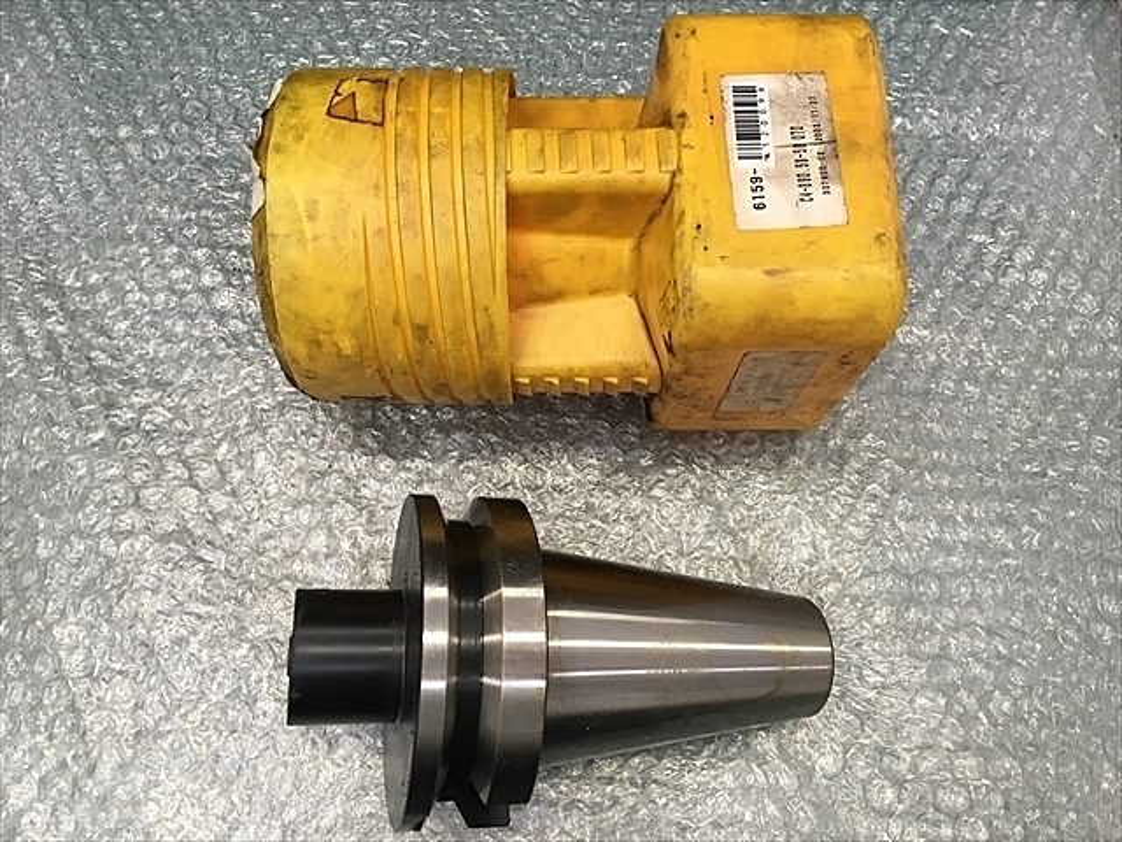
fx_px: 940
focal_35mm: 29
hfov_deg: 61.7
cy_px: 421
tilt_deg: -71.2
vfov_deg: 48.2
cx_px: 561
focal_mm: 4.15
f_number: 2.2
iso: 64
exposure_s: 1/30
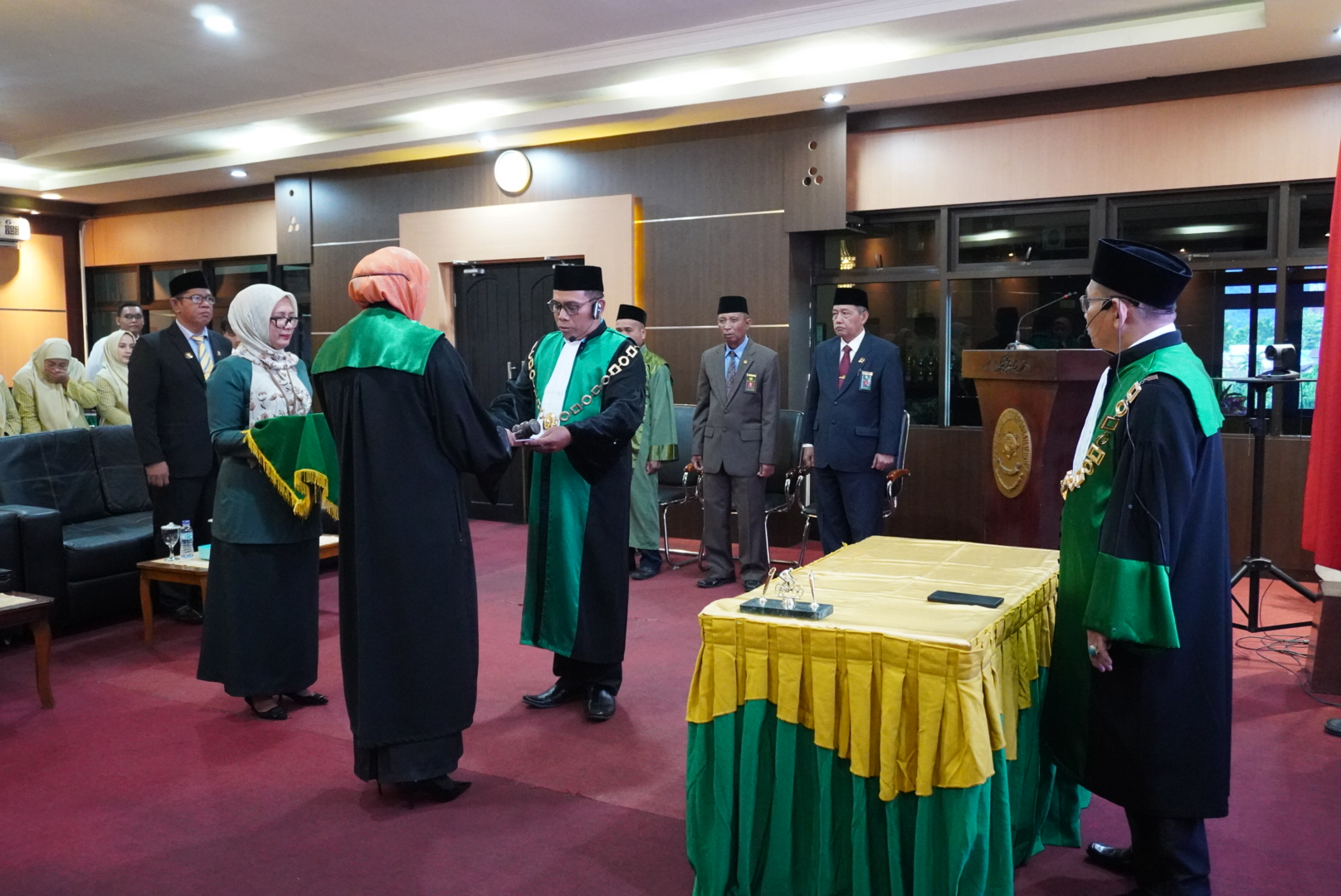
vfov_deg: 43.7
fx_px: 1118
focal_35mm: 30
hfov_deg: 61.9
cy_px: 448
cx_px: 670
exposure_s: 1/100
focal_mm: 20
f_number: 4
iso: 6400
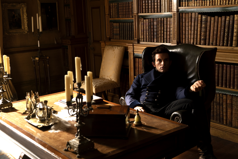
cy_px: 80
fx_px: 304
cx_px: 119
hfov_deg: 42.7
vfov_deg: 29.3
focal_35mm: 46
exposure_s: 1/80
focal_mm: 46
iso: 1250
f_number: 4
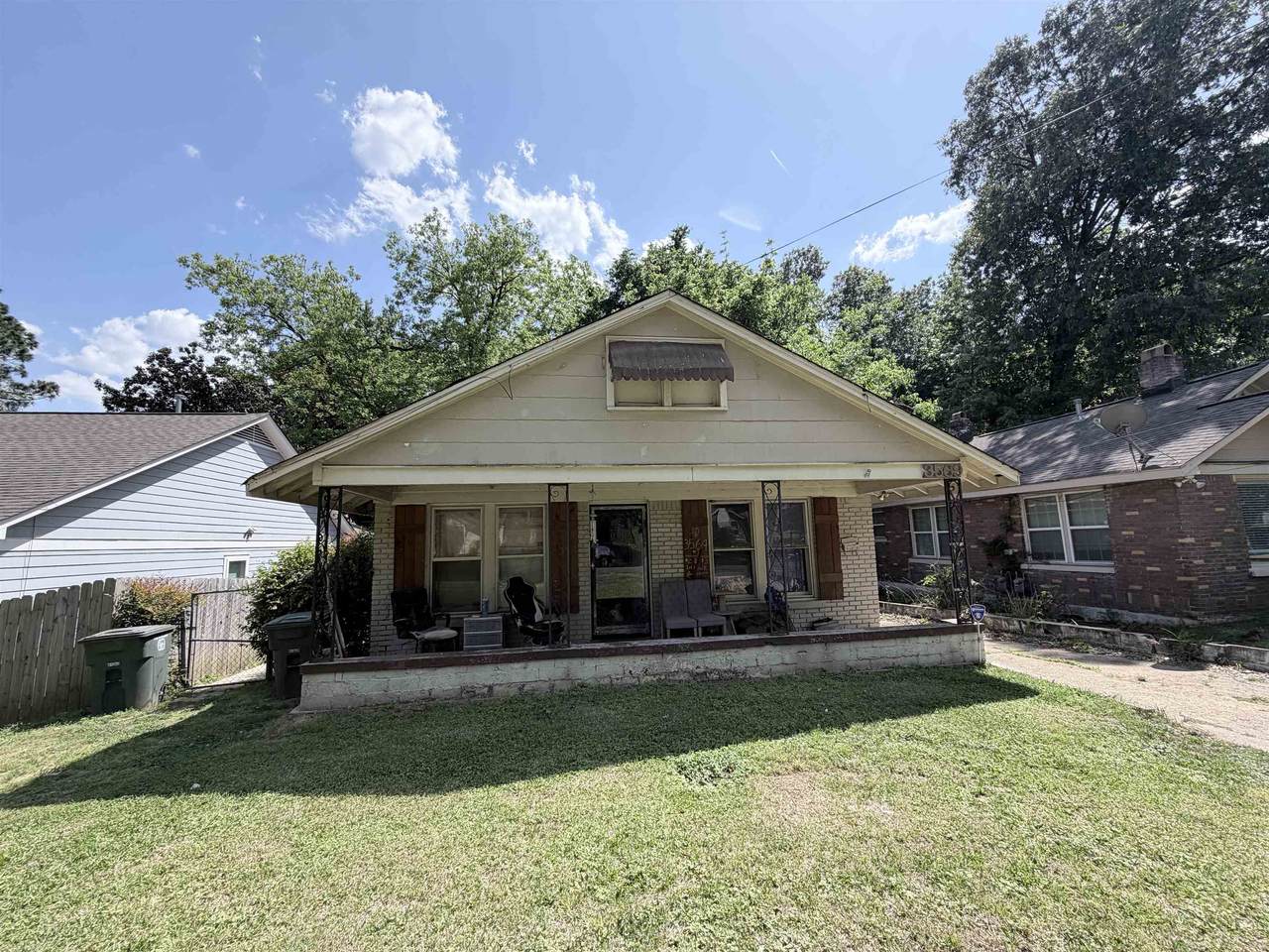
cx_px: 634
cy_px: 476
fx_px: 513
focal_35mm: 14
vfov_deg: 85.7
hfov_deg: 102.1
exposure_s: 1/770
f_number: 2.2
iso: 32
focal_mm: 2.22
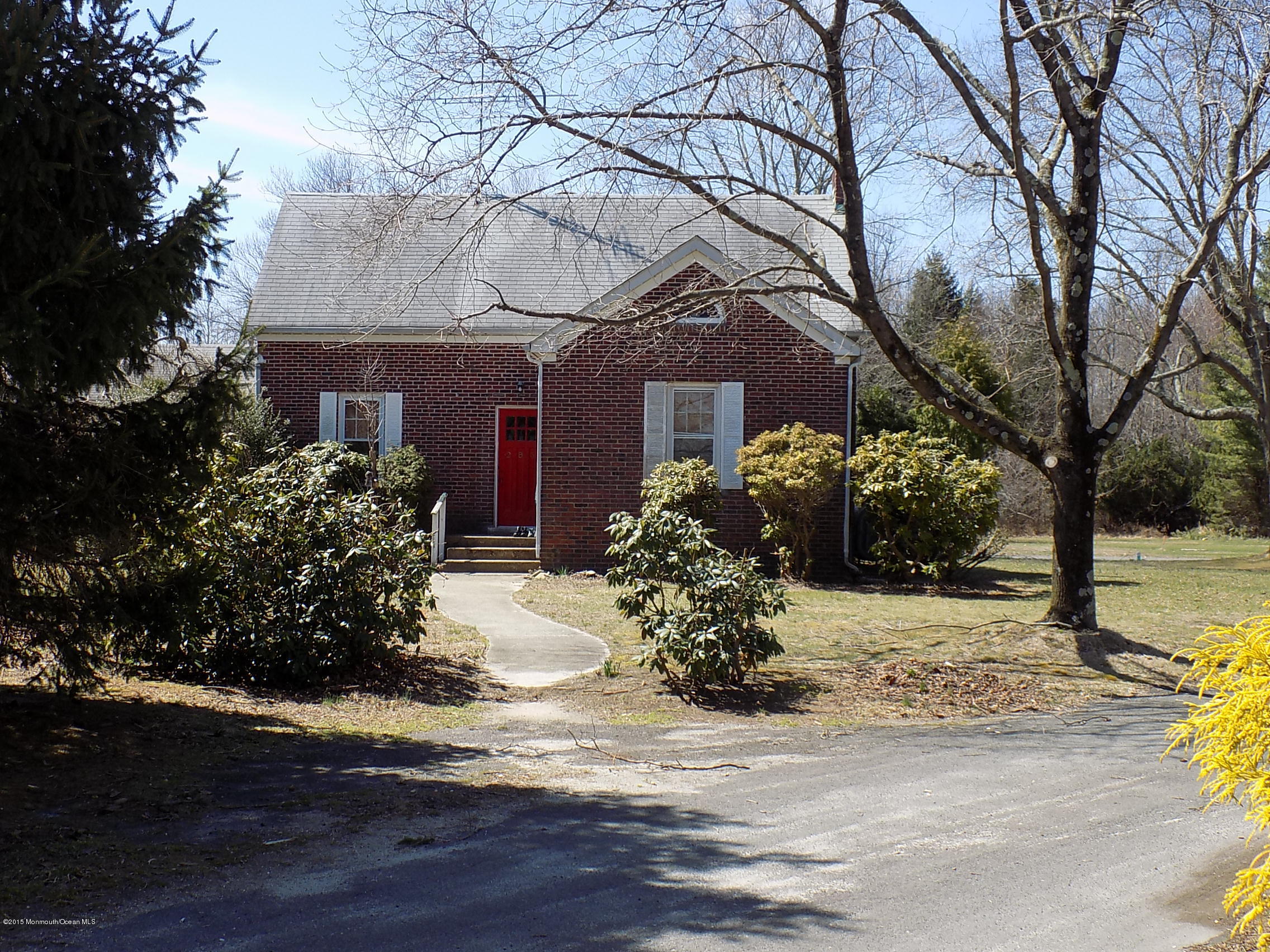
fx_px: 1688
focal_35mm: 46
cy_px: 476
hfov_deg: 41.2
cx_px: 635
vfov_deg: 31.5
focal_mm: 8.1
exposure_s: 1/500
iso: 80
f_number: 3.7
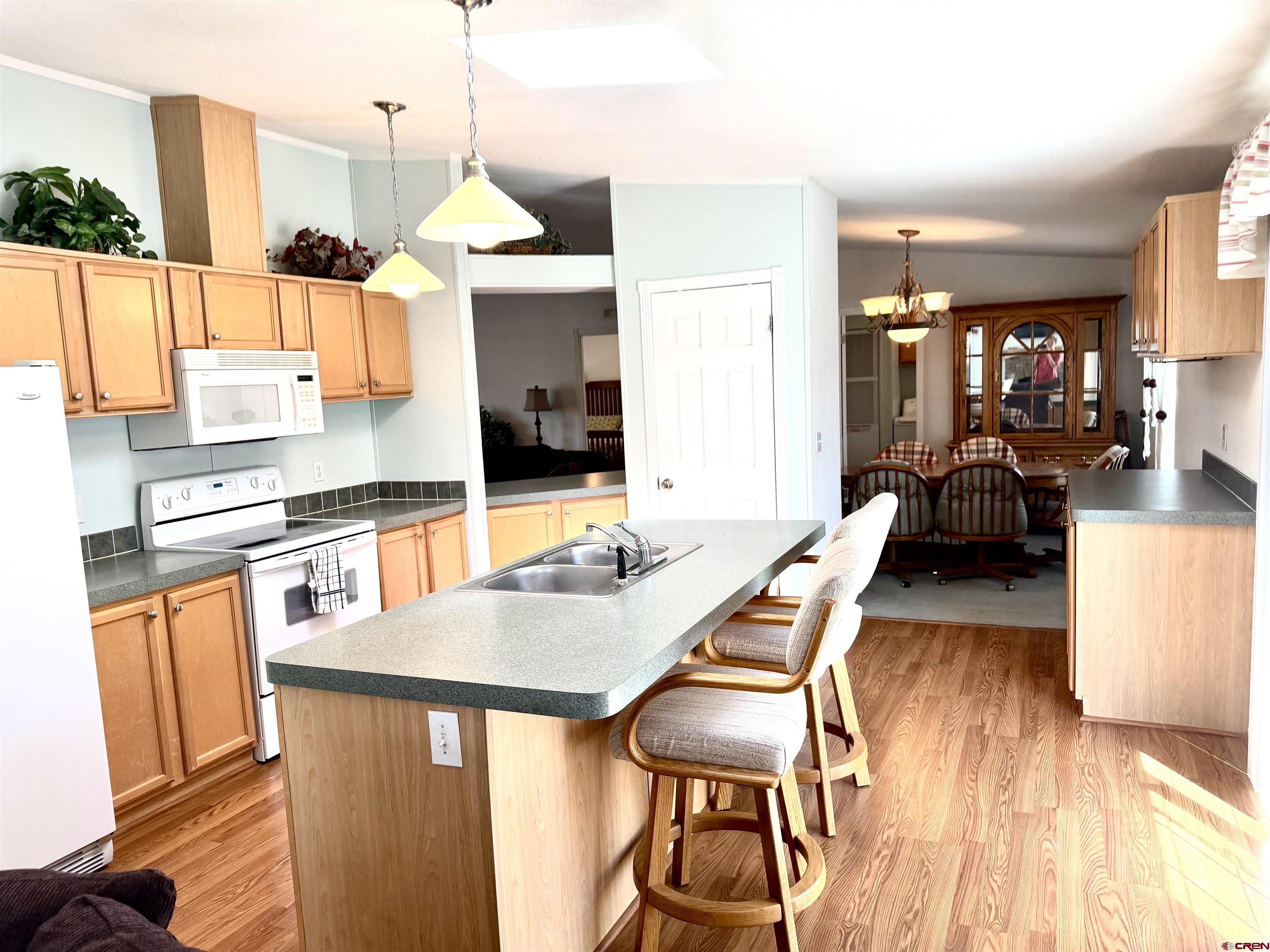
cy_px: 476
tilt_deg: -6.1
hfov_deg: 71.6
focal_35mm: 24
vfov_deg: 56.8
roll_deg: +3.0
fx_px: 881
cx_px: 635
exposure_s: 1/193
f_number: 1.78
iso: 125
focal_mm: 6.76
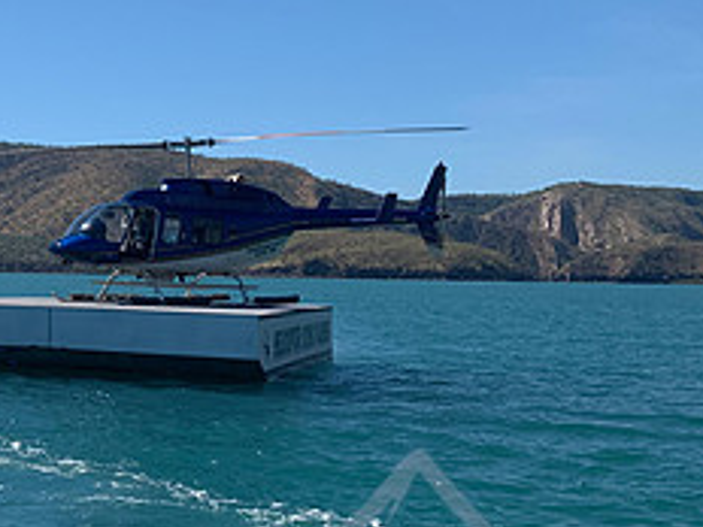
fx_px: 1320
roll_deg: -2.2
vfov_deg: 22.5
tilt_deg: +6.2
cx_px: -118
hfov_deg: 26.8
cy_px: 195
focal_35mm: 65
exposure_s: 1/3650
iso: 25
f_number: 1.8
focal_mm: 4.25
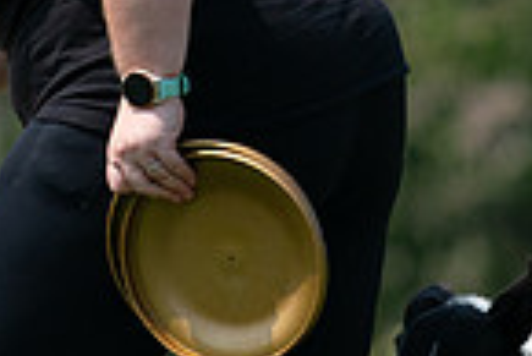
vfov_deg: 0.8
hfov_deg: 1.2
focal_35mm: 1675
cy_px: 516
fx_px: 24777
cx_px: 954
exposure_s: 1/4000
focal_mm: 419
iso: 1000
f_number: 6.3
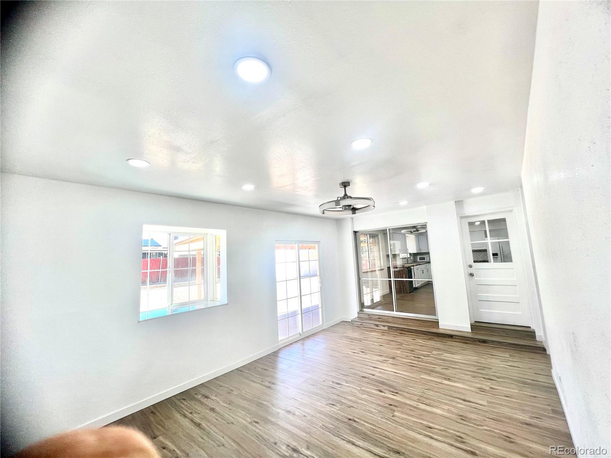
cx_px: 306
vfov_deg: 89.9
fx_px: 229
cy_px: 229
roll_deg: +2.5
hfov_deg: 106.2
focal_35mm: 13
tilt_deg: +7.1
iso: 80
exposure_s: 1/120
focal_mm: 1.57
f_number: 1.8
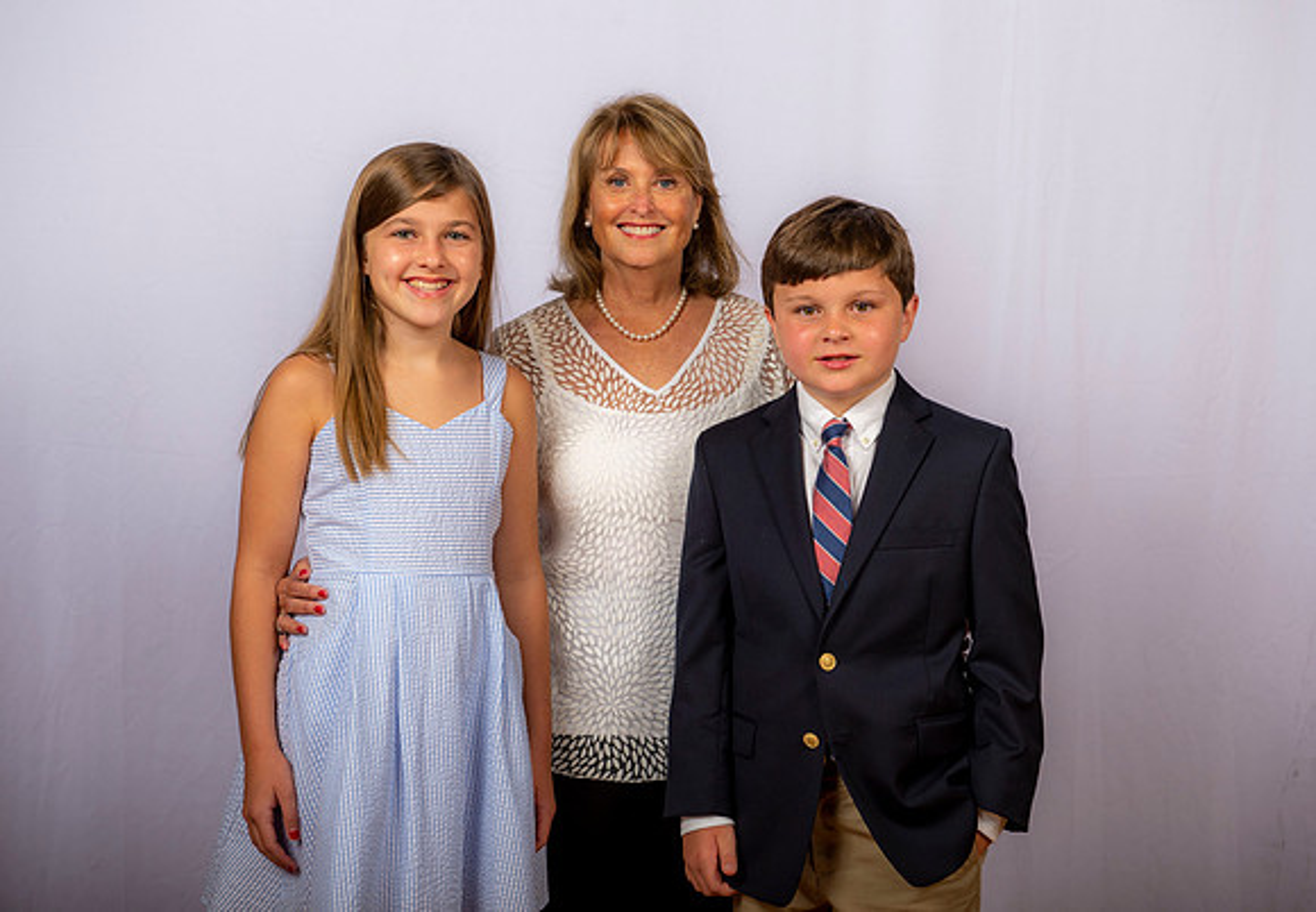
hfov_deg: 32.2
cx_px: 685
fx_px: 2282
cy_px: 456
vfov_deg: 22.6
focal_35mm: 62
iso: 400
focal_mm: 60
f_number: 6.3
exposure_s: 1/200
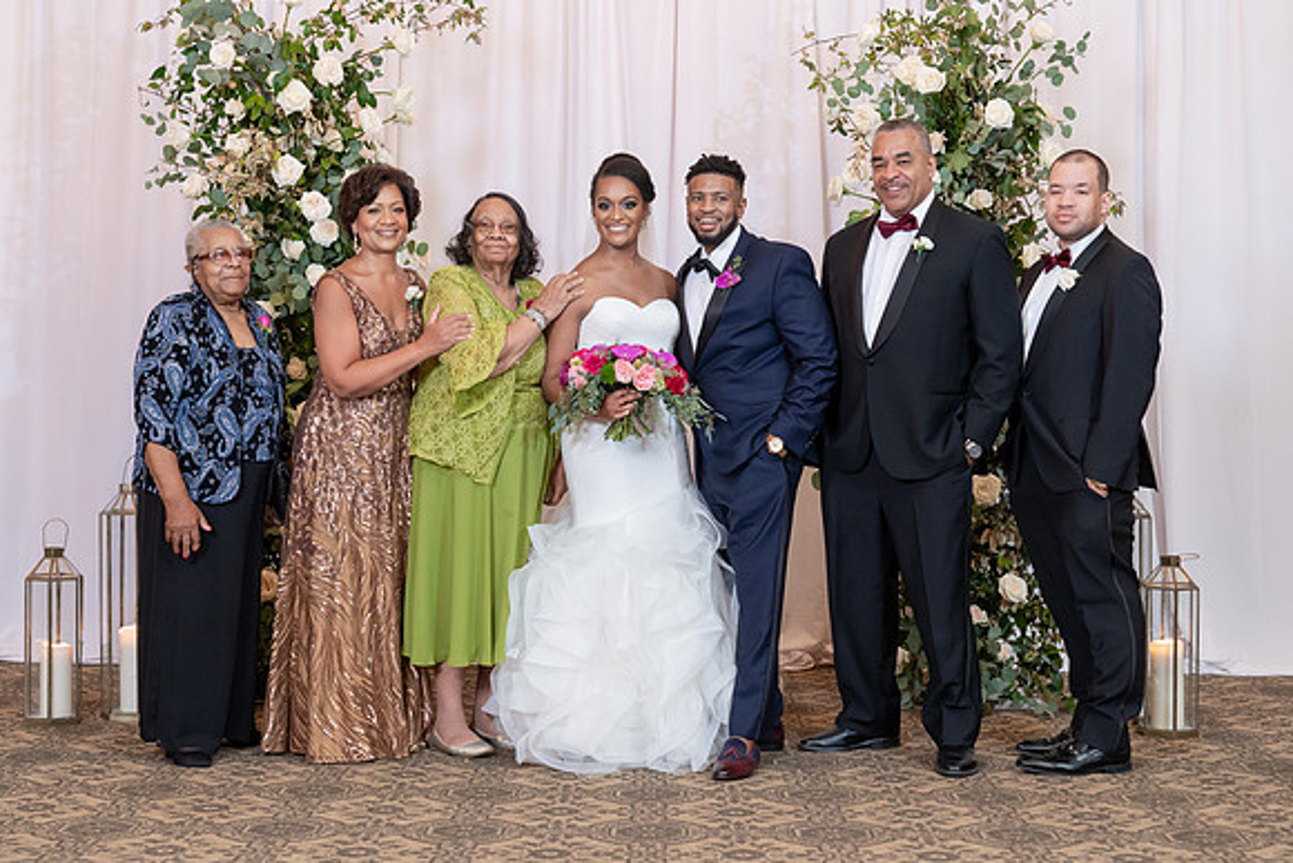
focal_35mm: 56
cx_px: 609
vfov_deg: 24.4
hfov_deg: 35.9
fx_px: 1994
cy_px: 410
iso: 2000
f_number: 4
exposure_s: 1/100
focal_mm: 50
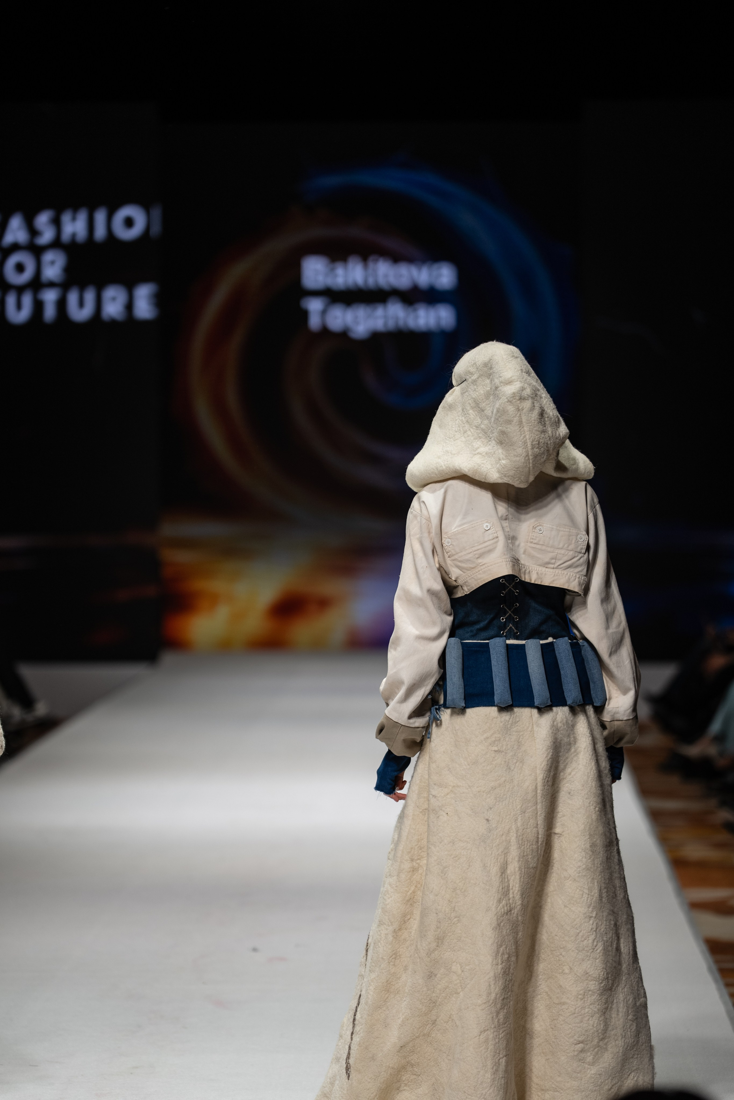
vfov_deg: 15.1
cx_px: 367
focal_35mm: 135
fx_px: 4141
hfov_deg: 10.1
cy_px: 550
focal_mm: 135.4
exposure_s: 1/400
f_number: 2.8
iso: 200
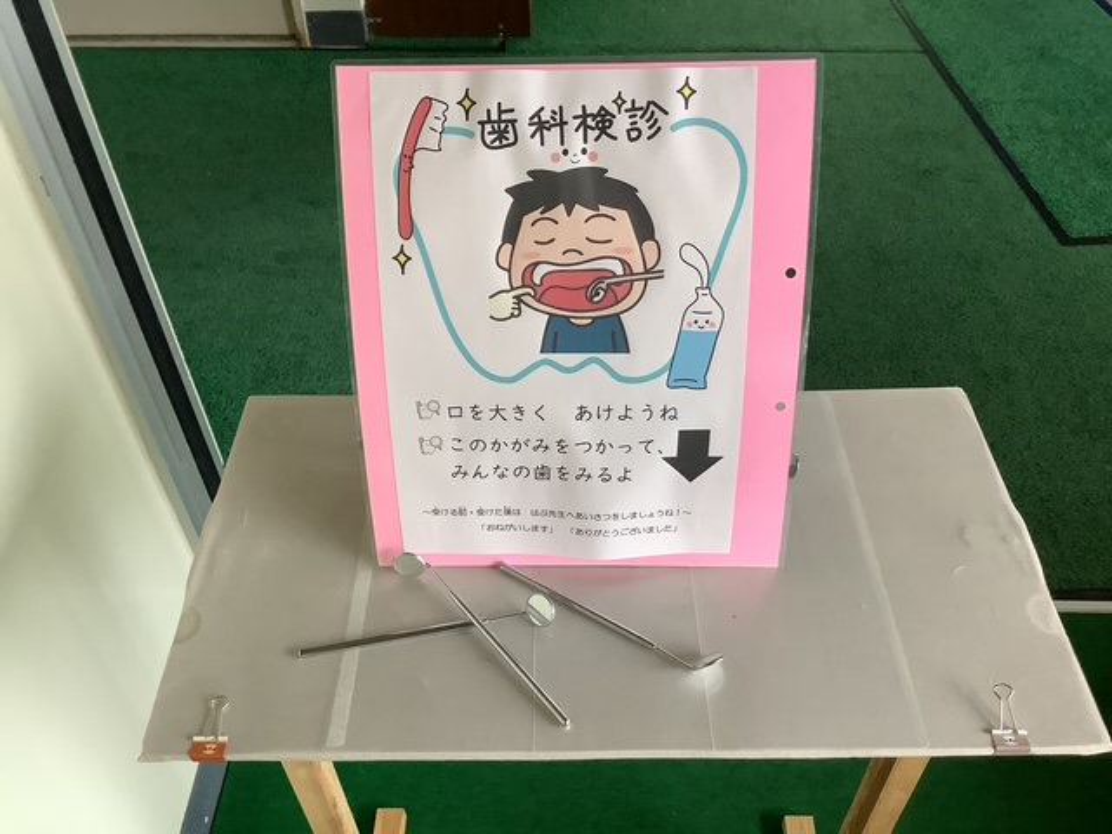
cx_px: 556
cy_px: 417
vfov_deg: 45.4
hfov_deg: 58.4
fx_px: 996
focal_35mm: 31
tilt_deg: -47.1
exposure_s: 1/60
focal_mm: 3.3
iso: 160
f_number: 2.4
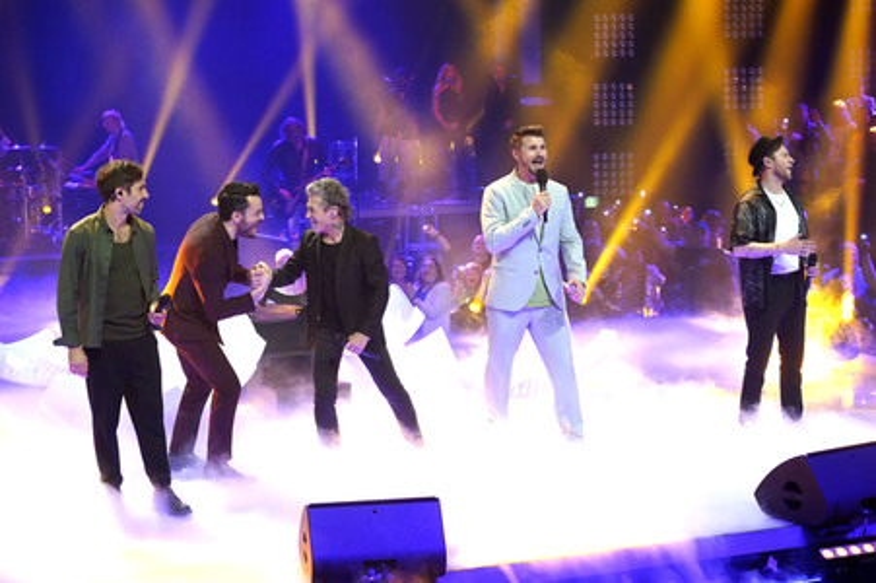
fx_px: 1775
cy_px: 292
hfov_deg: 27.7
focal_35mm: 73
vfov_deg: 18.6
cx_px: 438
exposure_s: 1/160
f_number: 5
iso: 3200
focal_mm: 73
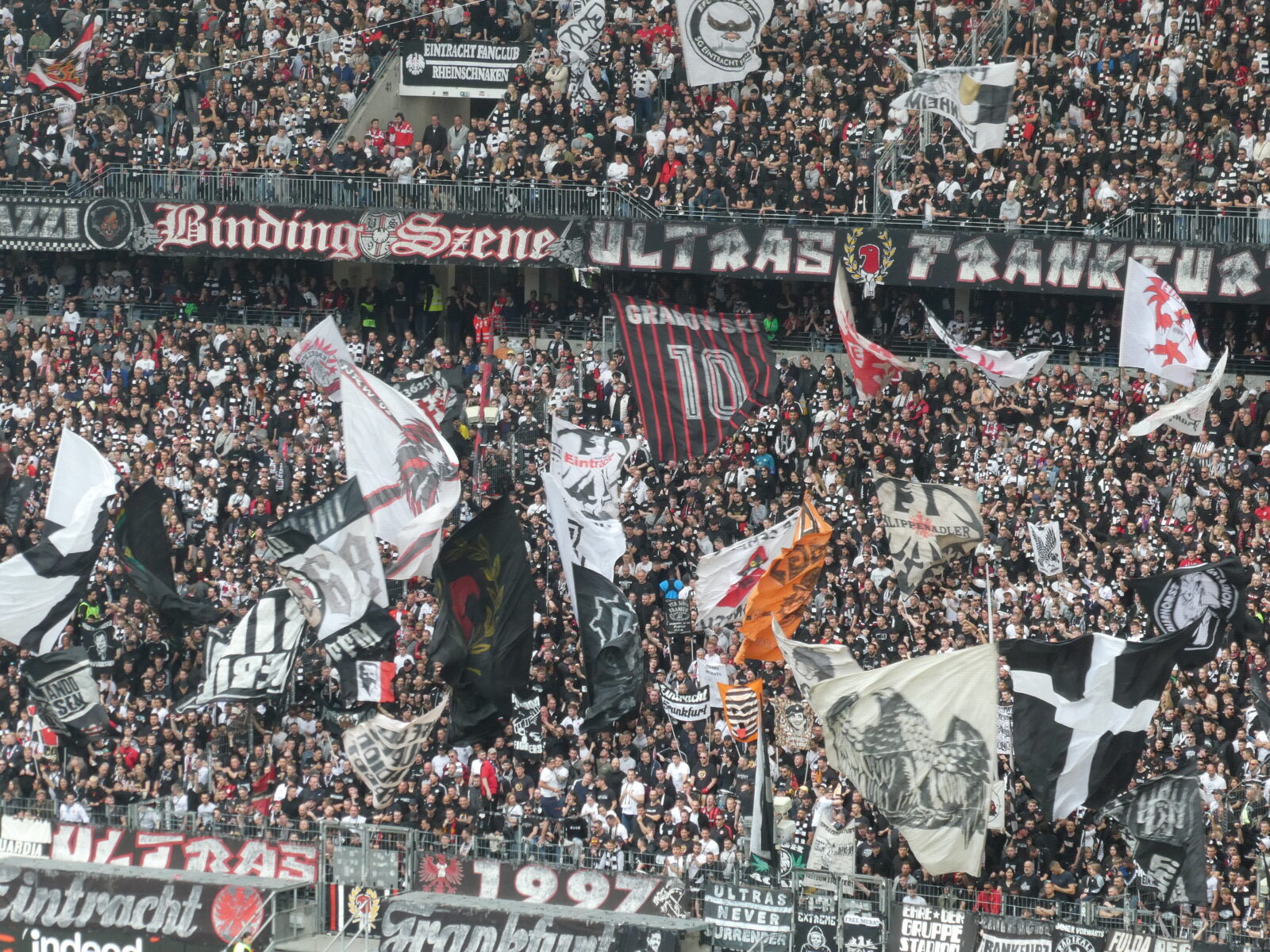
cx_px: 635
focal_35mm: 200
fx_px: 7338
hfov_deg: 9.9
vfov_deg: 7.4
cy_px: 476
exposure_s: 1/80
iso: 250
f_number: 5.6
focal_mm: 35.8
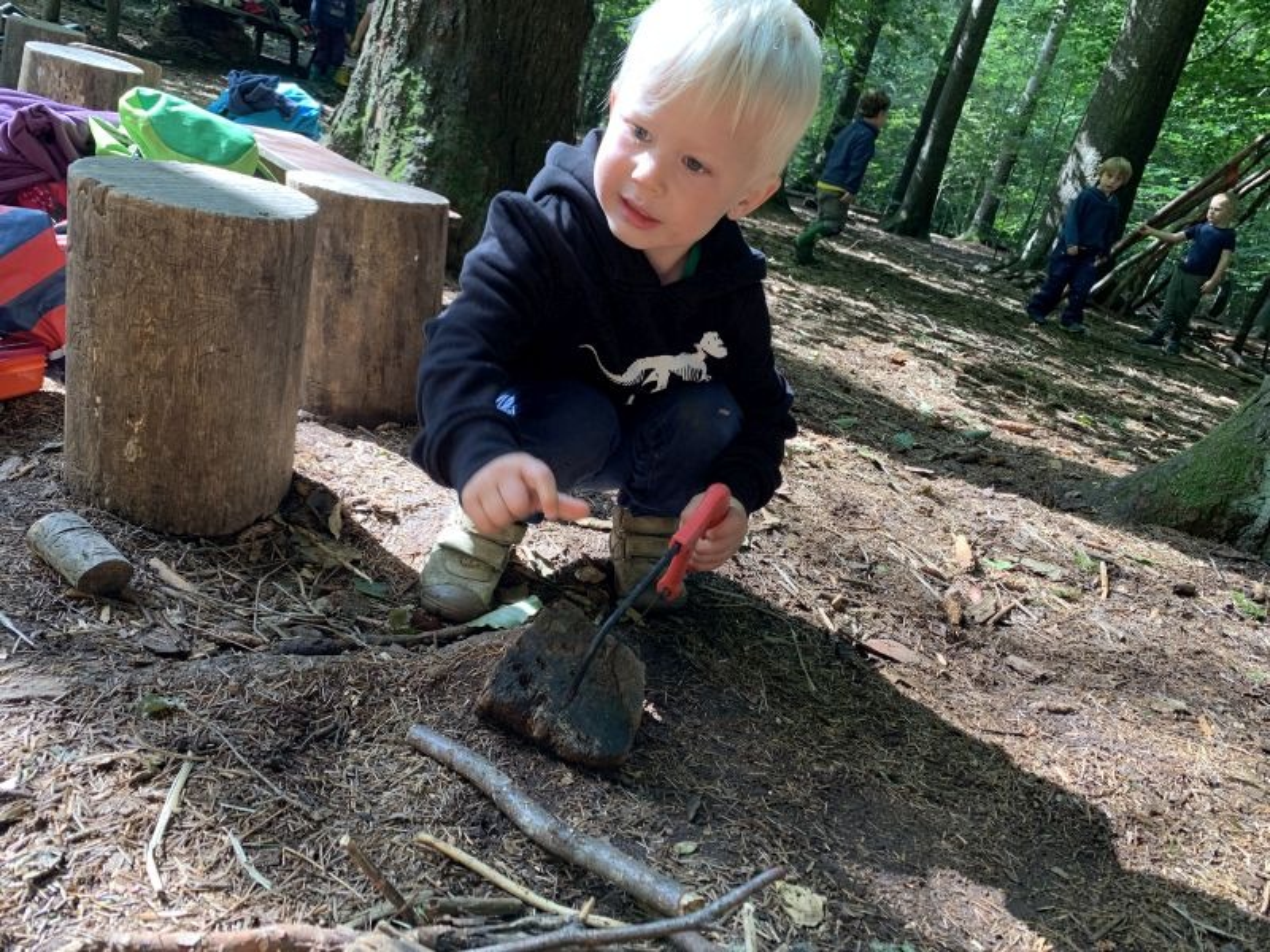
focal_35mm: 26
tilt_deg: -17.2
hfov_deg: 67.3
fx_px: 954
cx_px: 635
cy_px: 476
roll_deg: -17.4
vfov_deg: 53.1
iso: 100
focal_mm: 4.25
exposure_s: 1/120
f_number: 1.8
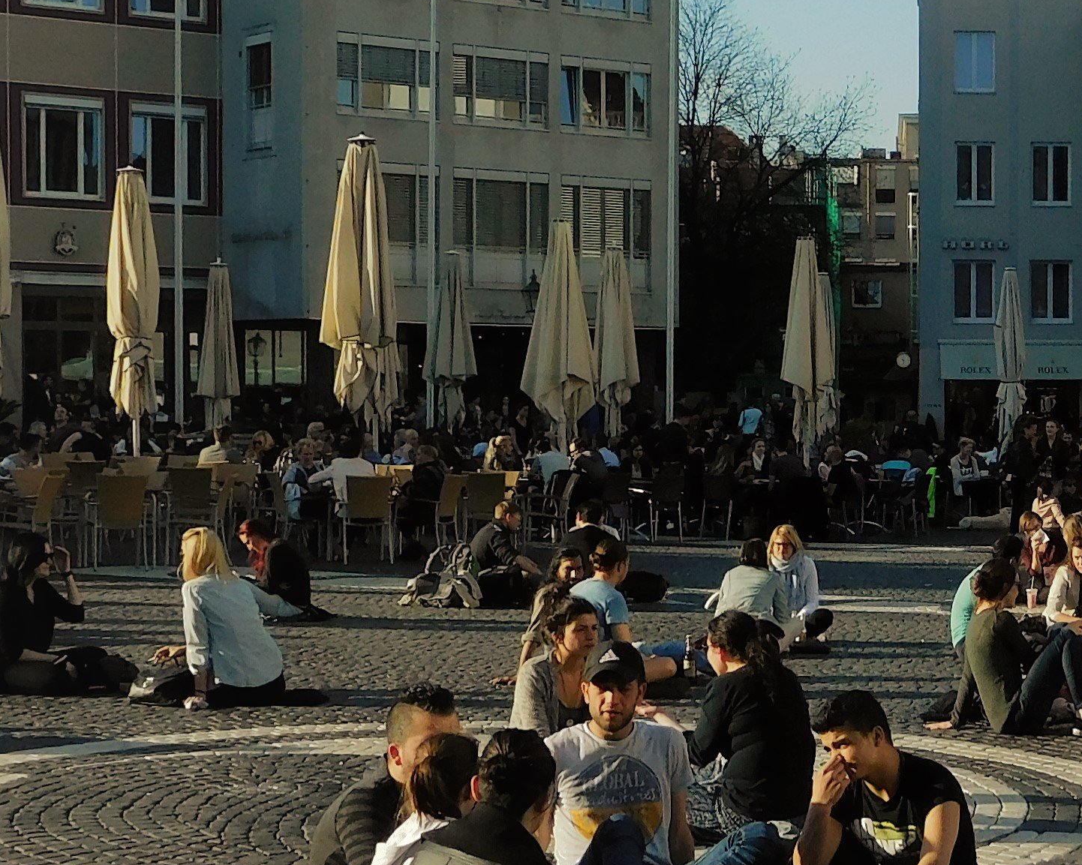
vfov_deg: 19.7
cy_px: 460
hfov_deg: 23.8
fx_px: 2497
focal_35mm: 78
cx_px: 960
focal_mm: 4.5
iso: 125
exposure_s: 1/1000
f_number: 3.4
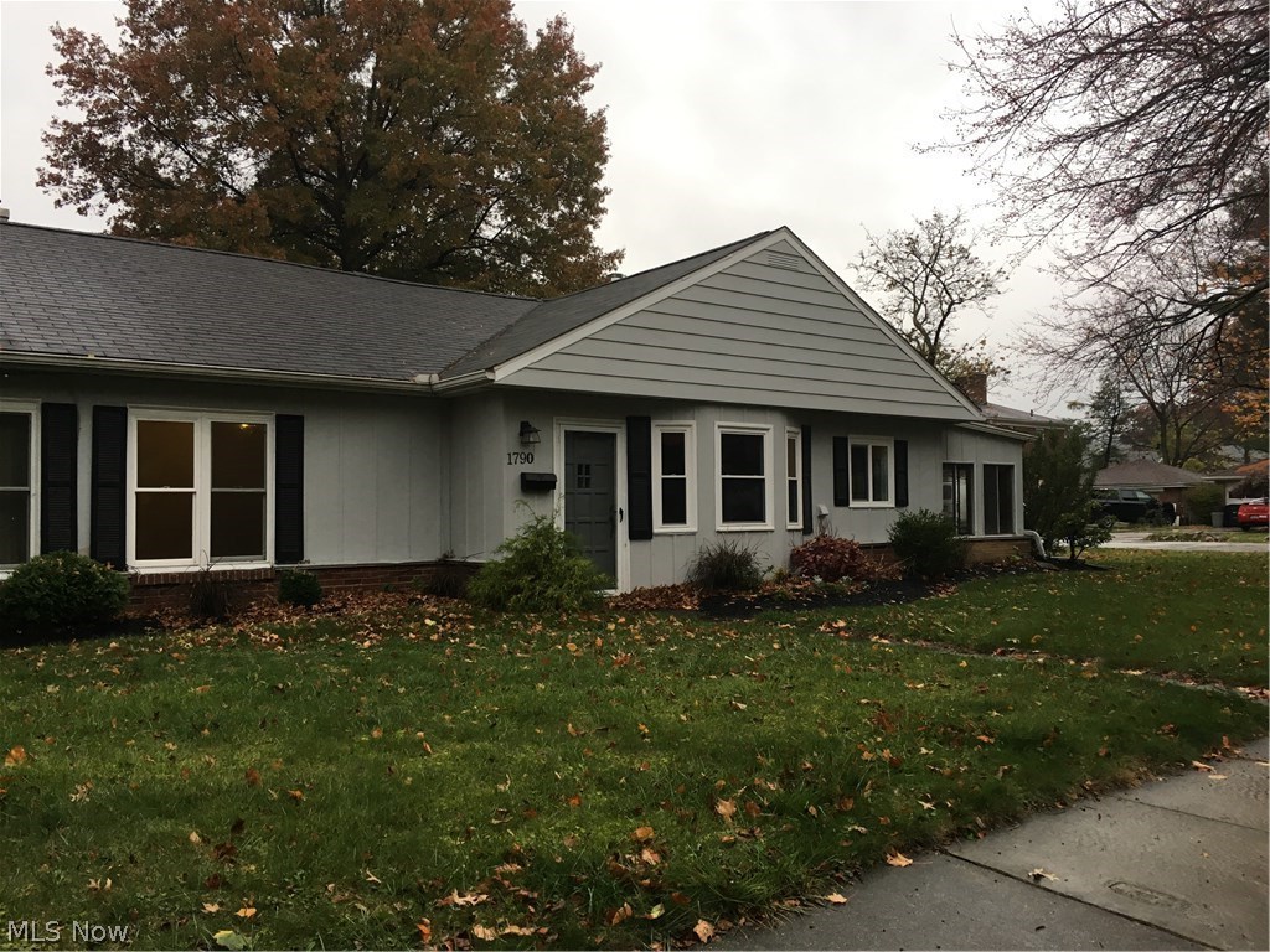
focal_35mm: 29
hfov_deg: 61.7
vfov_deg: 48.2
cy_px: 476
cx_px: 635
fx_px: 1064
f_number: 2.2
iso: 25
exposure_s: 1/30
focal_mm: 4.15
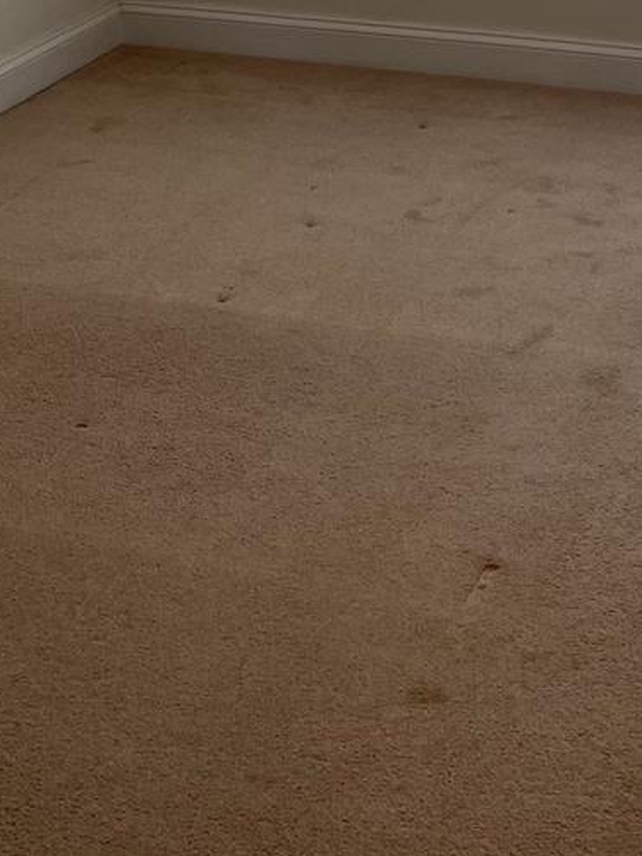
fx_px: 1979
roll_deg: -0.4
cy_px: -304
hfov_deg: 18.3
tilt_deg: -4.3
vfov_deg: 21.7
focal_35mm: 80
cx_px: 455
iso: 80
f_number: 1.8
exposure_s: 1/120
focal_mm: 4.25
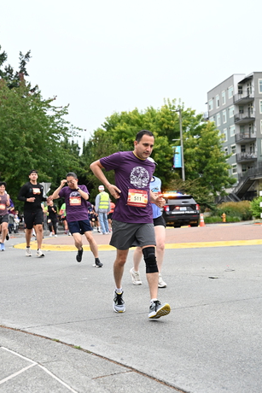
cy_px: 194
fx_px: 600
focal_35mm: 55
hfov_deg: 24.6
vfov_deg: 36.2
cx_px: 120
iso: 1600
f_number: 4
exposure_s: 1/800
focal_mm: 46
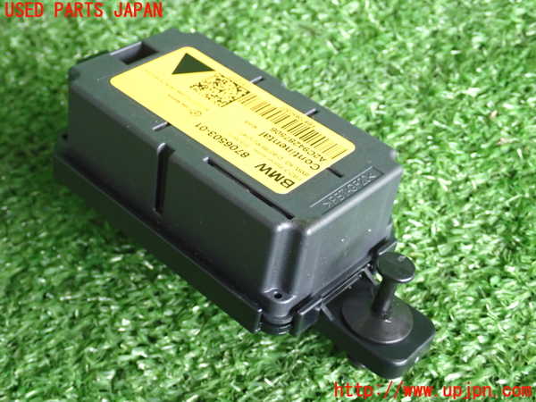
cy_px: 201
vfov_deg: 27.0
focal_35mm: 54
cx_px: 268
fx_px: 836
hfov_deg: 35.5
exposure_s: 1/50
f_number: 3.3
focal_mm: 9.65
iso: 500
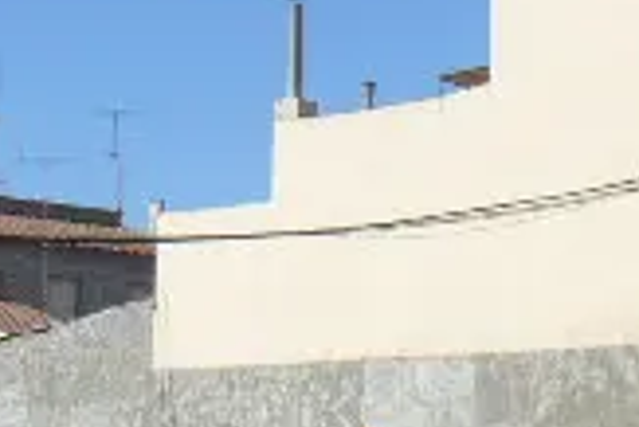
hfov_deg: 12.9
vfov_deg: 8.6
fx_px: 2825
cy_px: 129
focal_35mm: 159
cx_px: 172
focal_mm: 6.1
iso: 80
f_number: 5.6
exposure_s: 1/500
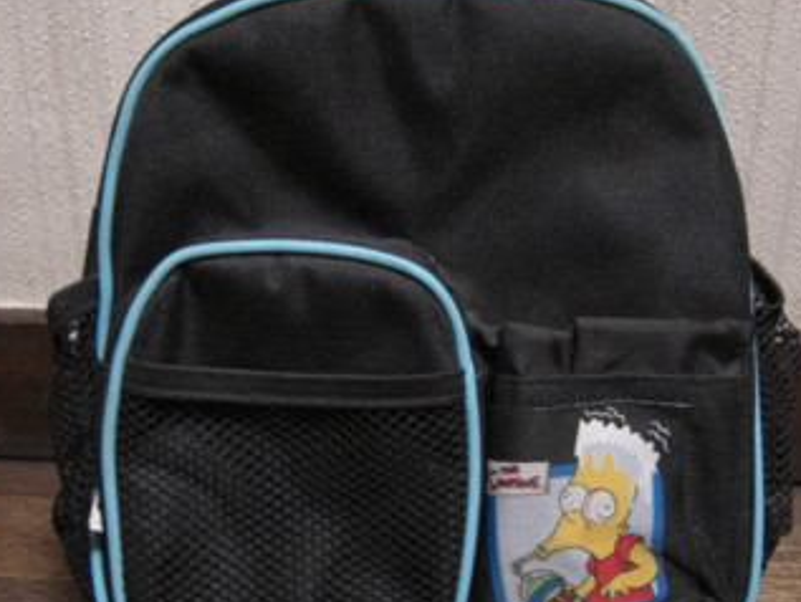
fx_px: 1250
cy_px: 316
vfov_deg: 27.0
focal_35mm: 54
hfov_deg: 35.5
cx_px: 414
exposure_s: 1/8
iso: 800
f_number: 2.8
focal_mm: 7.9
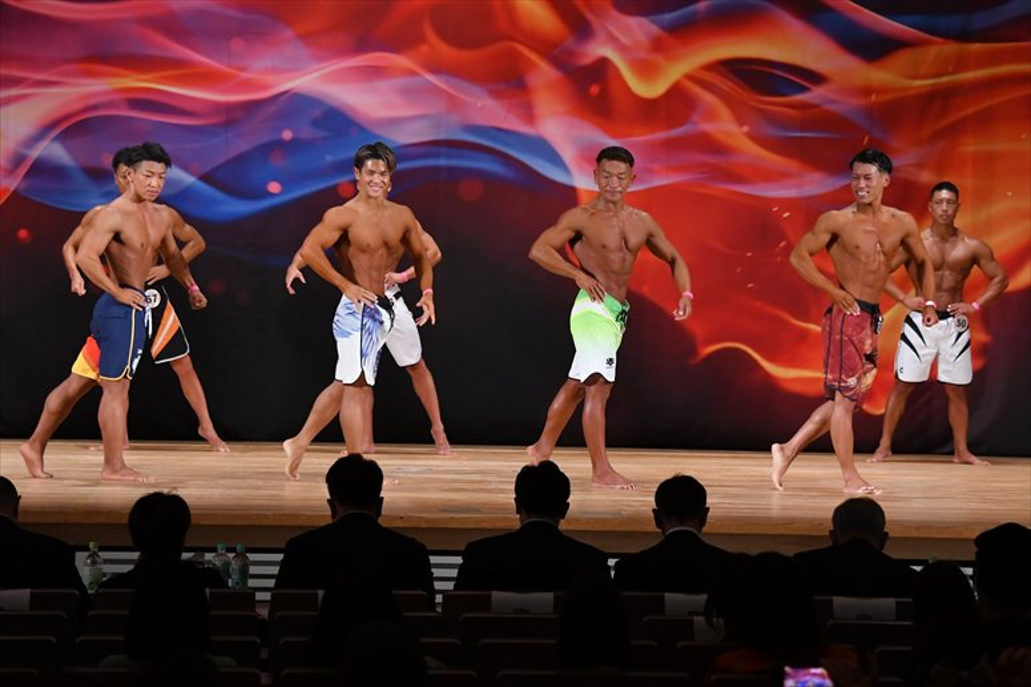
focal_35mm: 147
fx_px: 4208
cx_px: 516
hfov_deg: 14.0
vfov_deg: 9.3
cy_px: 344
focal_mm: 98
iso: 3200
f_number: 5.6
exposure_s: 1/400
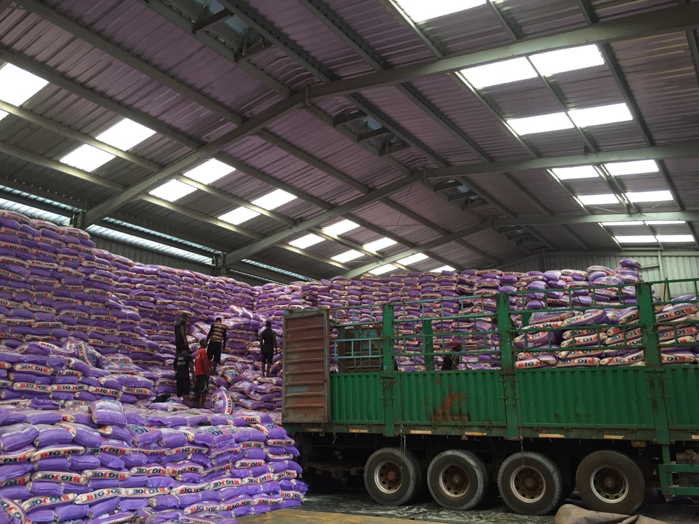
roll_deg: -0.7
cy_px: 262
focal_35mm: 29
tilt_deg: +14.1
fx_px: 586
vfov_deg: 48.2
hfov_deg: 61.7
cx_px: 350
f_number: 2.2
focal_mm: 4.15
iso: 64
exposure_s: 1/33
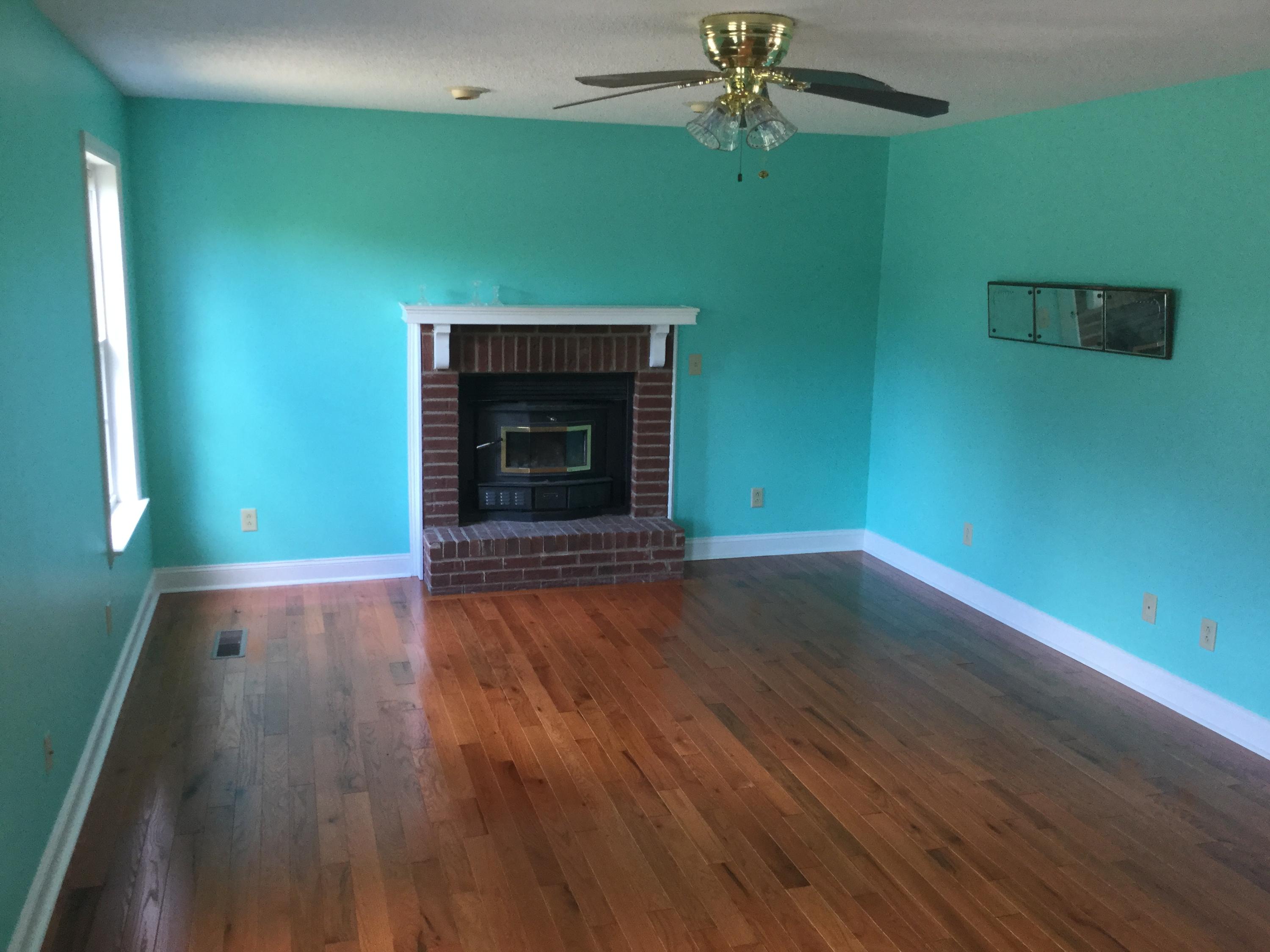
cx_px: 635
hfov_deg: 58.4
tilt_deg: -11.0
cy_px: 476
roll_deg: -3.0
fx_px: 1137
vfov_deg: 45.4
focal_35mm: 31
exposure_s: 1/30
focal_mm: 3.3
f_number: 2.4
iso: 64
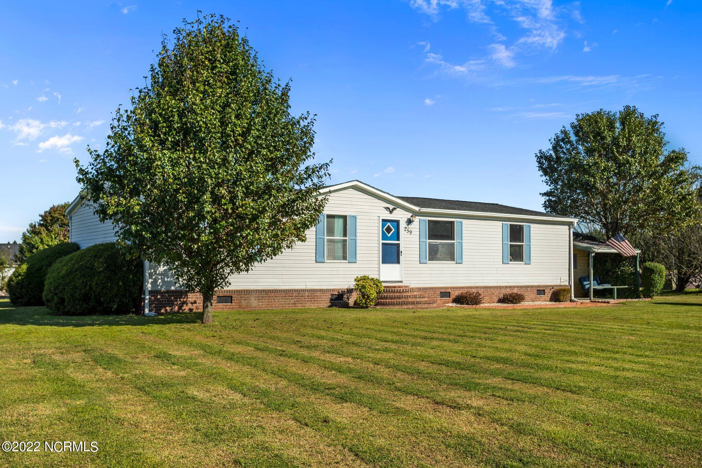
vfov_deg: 36.9
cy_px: 234
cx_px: 351
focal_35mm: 36
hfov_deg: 53.1
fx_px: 702
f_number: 8
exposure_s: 1/500
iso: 125
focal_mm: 36
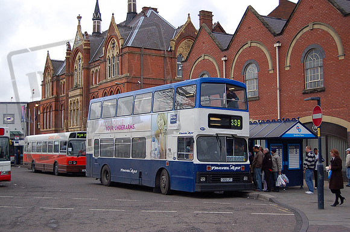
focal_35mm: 48
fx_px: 466
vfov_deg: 28.0
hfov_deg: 41.2
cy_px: 116
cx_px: 175
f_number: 4.5
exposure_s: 1/1000
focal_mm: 32
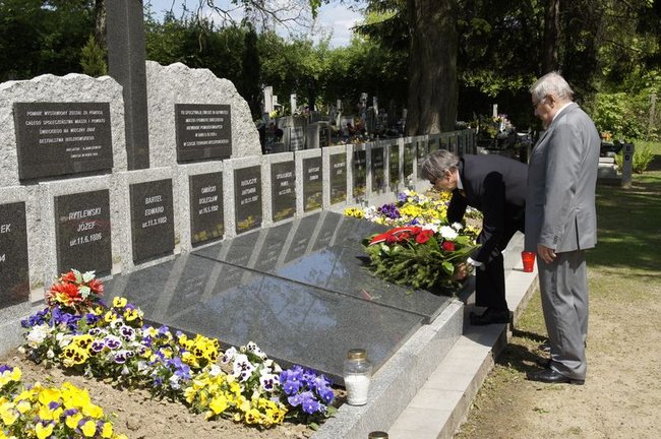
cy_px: 220
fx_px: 963
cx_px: 330
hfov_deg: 37.9
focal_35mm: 52
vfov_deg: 25.7
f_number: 11
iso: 100
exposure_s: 1/100
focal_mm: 35
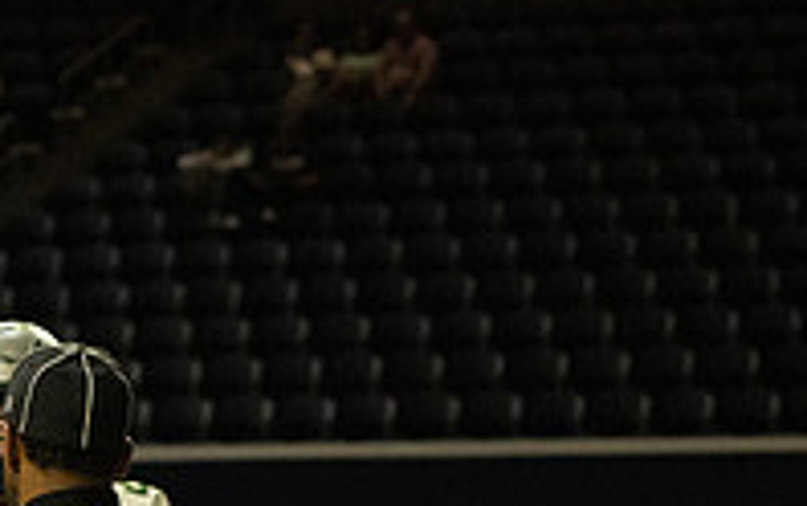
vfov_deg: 4.4
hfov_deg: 7.0
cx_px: 98
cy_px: 761
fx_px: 6558
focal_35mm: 298
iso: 12800
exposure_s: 1/1250
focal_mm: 100
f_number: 4.5
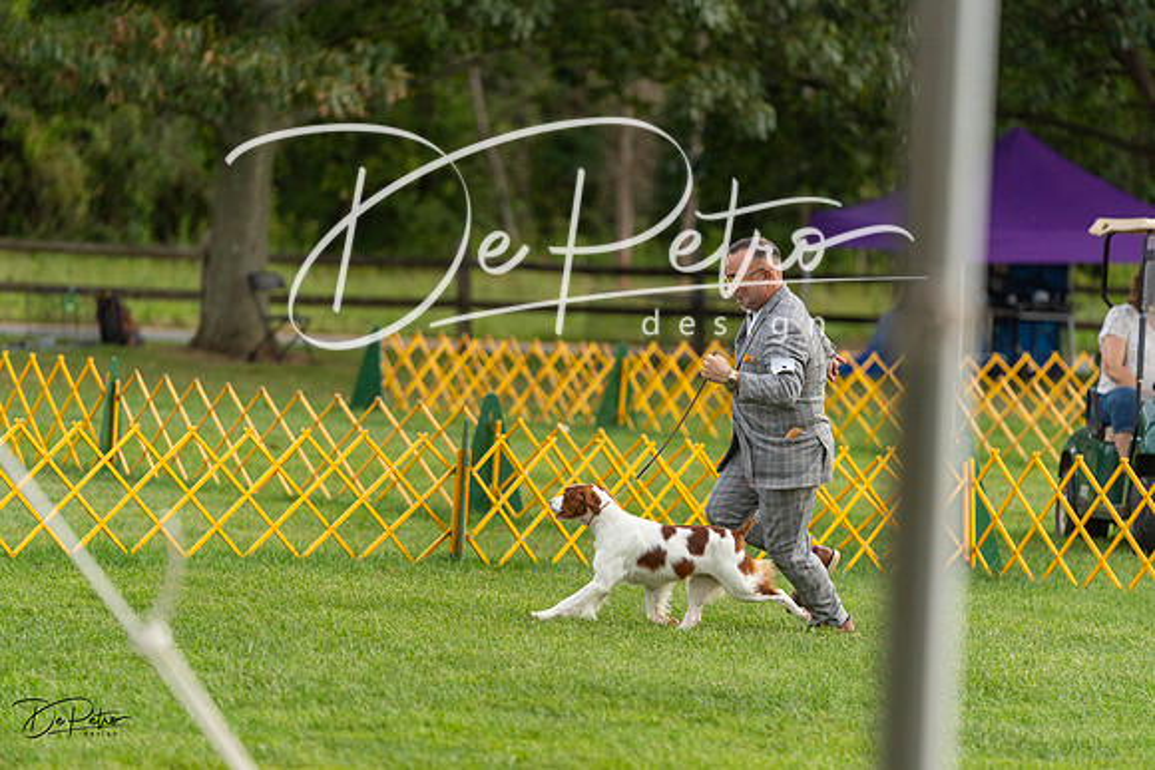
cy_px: 385
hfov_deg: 10.3
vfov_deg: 6.9
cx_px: 578
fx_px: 6418
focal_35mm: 200
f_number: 3.2
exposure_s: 1/1000
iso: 1000
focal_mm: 200
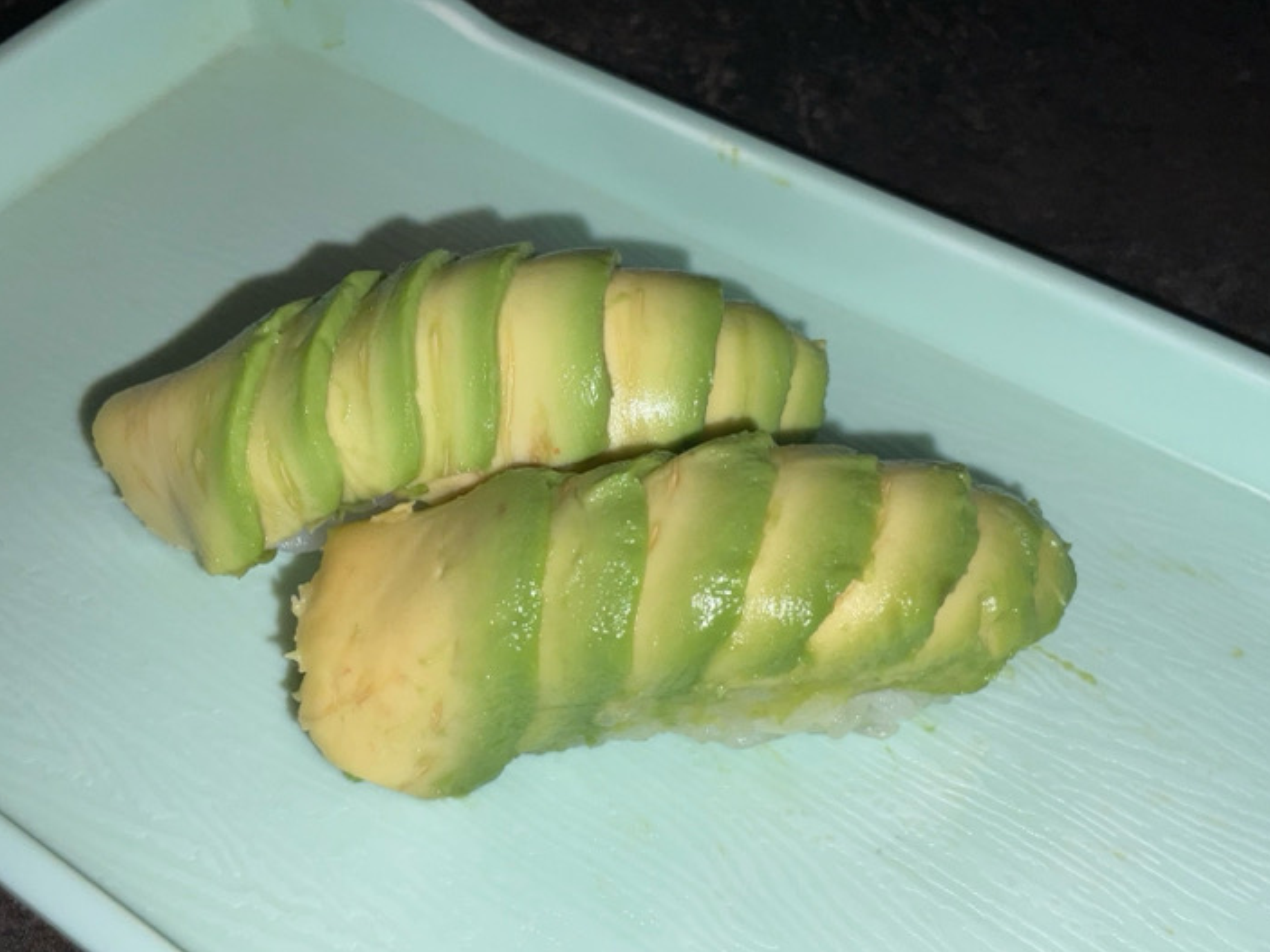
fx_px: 1211
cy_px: 484
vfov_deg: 42.9
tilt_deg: -54.9
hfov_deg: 55.3
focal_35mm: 33
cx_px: 573
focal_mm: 3
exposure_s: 1/504
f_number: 1.8
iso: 16
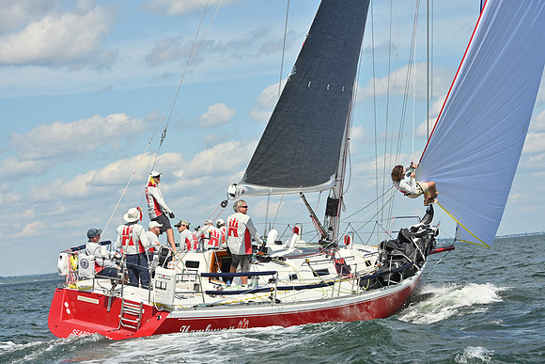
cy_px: 182
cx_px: 272
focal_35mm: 120
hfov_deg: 17.1
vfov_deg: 11.4
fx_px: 1817
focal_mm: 120
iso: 250
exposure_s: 1/1000
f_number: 11
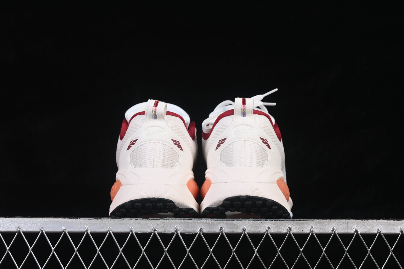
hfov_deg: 27.0
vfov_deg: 18.2
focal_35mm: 75
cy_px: 134
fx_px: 842
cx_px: 202
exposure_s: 1/80
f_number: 8
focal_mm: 50
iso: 160
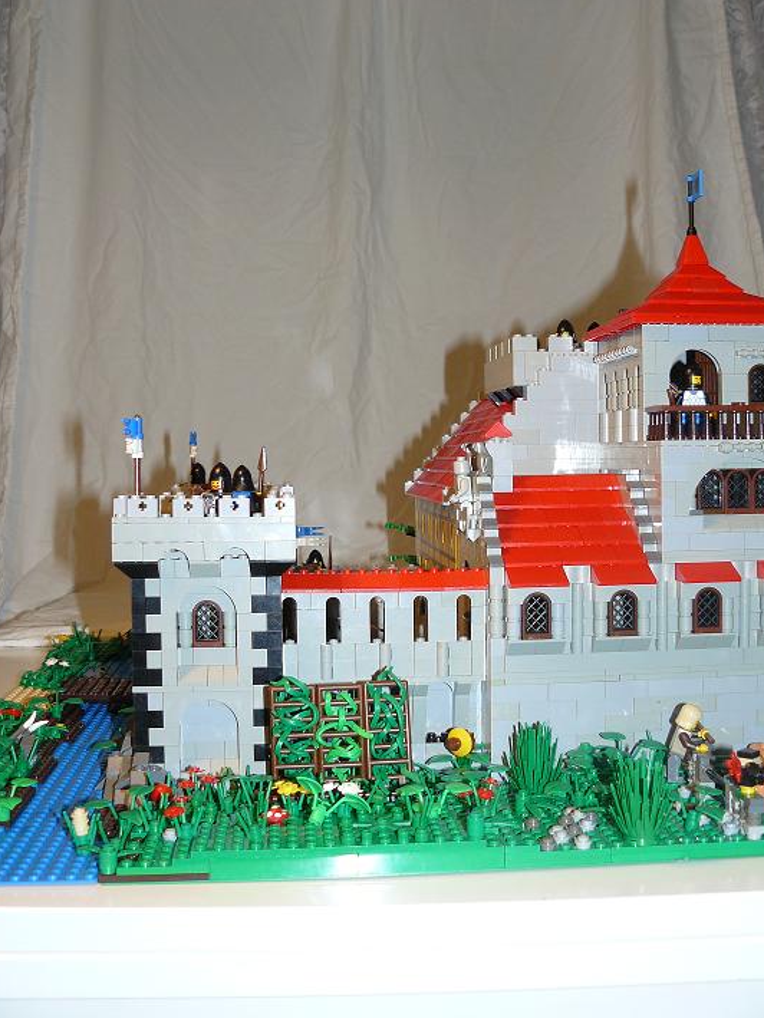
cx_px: 396
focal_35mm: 39
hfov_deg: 36.8
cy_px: 468
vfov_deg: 47.8
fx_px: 1147
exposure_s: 1/30
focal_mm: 6
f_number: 2.8
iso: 100
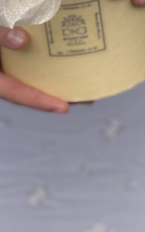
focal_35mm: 376
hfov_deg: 3.5
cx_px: 59
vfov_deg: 5.5
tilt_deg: -7.6
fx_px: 2378
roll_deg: -0.8
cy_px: -147
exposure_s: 1/564
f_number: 2.8
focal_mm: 16.89
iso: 50
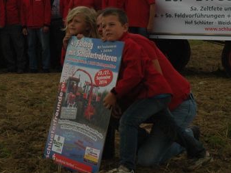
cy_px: 12
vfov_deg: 12.6
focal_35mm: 116
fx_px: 774
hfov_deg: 16.8
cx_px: 29
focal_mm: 34
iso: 400
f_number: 9
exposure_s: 1/320
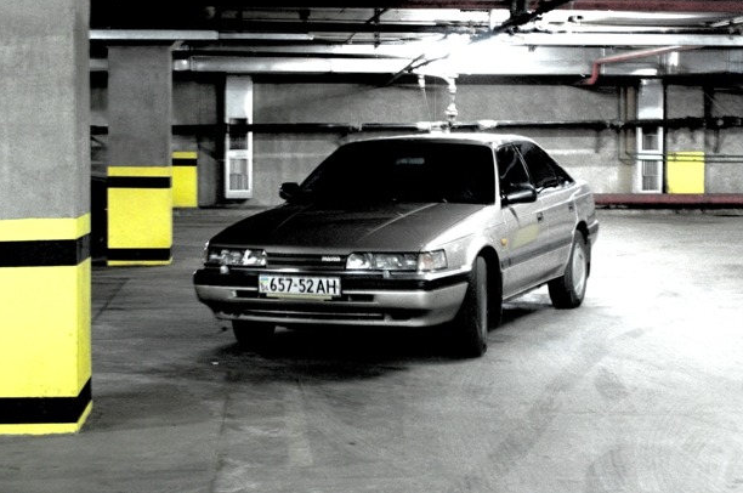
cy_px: 173
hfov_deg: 29.4
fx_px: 1415
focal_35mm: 69
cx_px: 403
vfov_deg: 19.7
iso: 500
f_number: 6.3
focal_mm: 35
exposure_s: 1/2.5
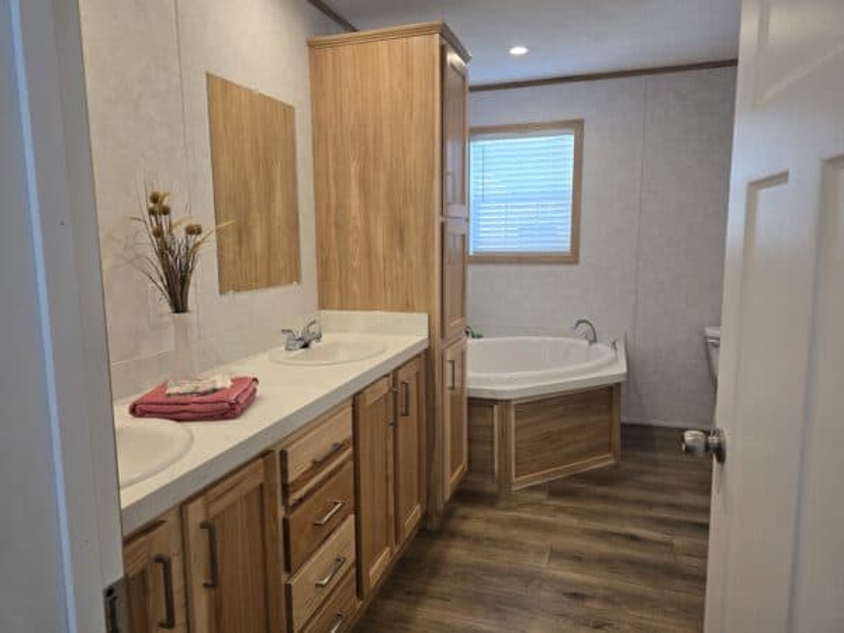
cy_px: 316
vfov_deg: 58.9
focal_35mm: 23
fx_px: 561
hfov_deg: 73.9
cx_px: 422
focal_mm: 6.3
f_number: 1.7
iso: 80
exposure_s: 1/120
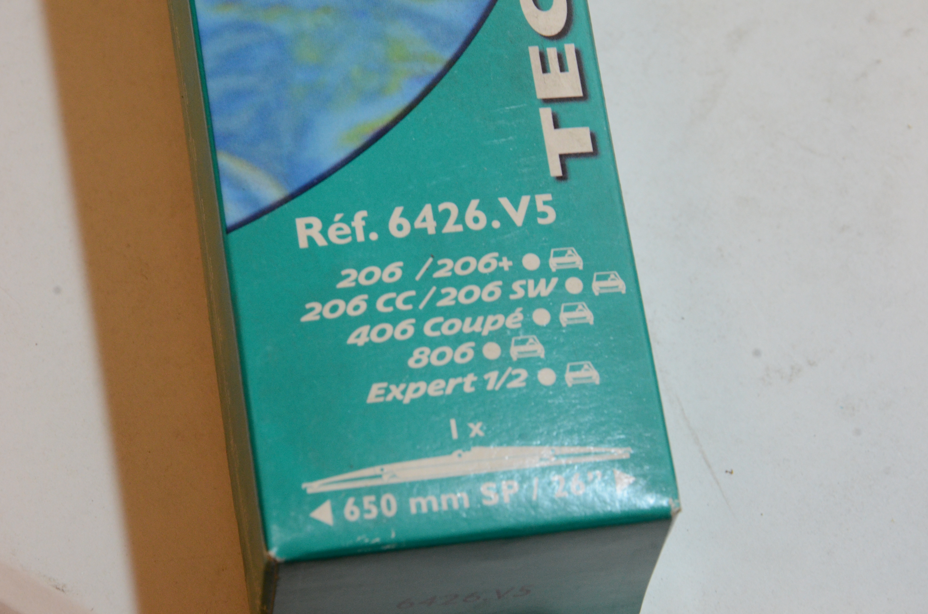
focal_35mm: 158
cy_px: 307
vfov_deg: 8.7
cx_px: 464
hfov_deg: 13.1
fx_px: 4052
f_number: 16
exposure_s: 1/50
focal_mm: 105
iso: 1600
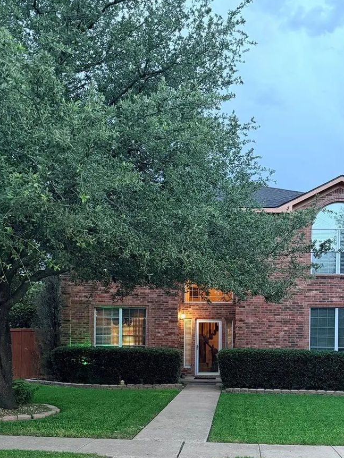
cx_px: 241
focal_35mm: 38
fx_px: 503
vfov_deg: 47.1
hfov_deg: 37.2
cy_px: 347
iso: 640
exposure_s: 1/60
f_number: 1.78
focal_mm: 6.76
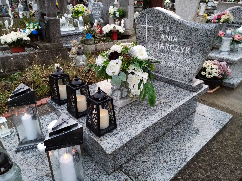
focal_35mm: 26
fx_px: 182
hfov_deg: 67.3
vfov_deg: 53.1
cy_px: 90
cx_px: 121
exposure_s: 1/33.3
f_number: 1.8
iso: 304
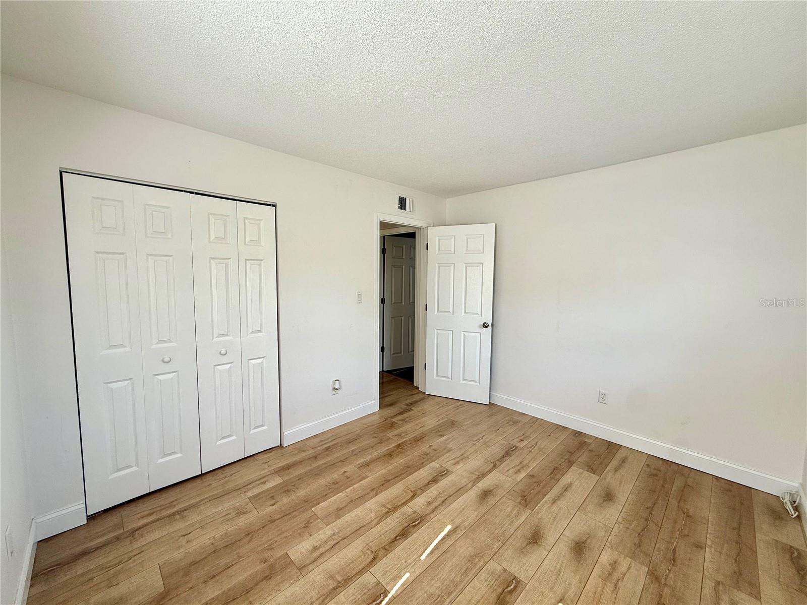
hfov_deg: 102.1
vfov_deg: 85.7
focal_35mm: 14
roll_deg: -1.4
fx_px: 326
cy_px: 302
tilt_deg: -4.5
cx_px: 404
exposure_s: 1/99
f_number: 2.2
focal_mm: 2.22
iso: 50
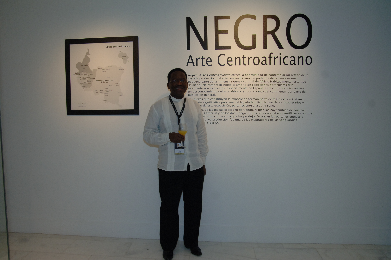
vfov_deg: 47.8
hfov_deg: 67.4
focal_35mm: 27
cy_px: 130
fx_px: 293
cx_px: 196
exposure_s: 1/100
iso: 640
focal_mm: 18
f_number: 4.2
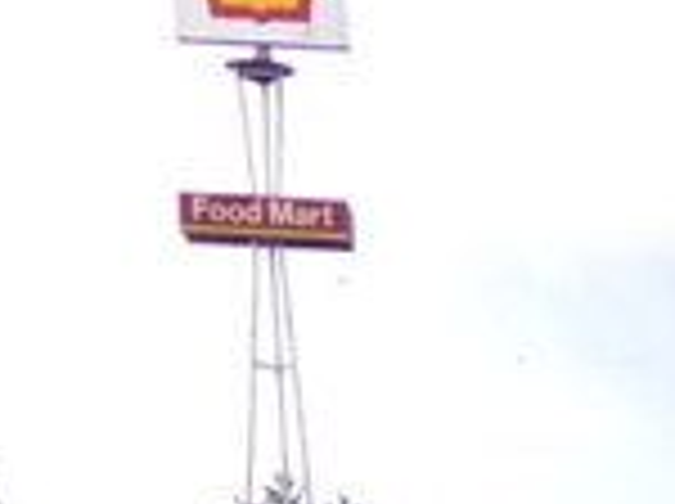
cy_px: 1562
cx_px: 1274
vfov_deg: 7.7
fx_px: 3193
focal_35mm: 164
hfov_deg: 11.1
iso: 438
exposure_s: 1/60
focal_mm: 4.3
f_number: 11.07
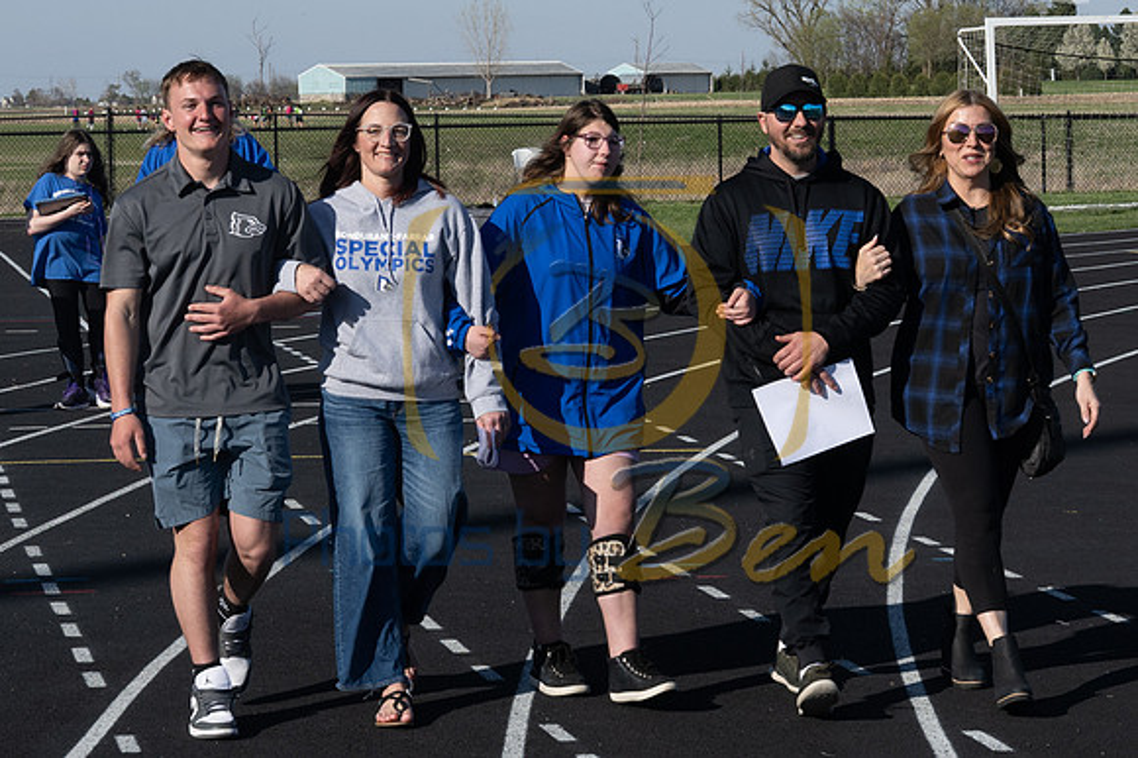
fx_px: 3516
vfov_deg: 12.3
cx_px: 480
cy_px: 245
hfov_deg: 18.4
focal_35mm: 111
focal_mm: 38
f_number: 8
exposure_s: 1/400
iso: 100
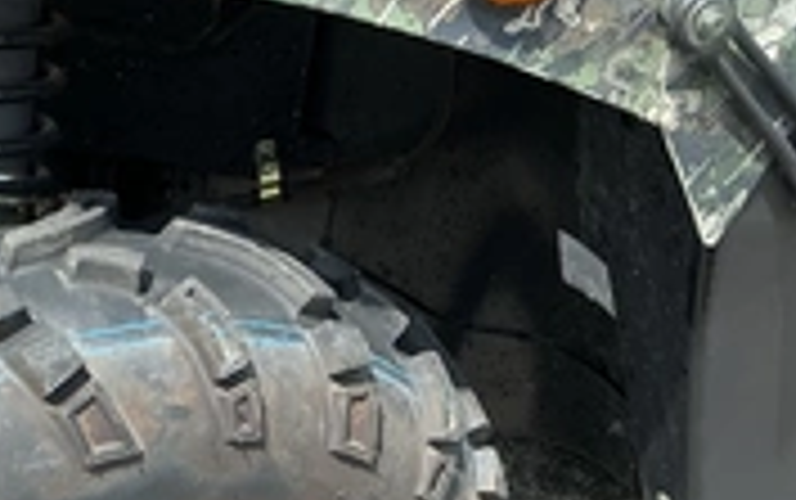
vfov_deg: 18.3
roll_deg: -6.1
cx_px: 18
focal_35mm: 67
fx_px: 1455
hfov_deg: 28.8
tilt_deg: -43.6
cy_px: 626
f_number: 1.8
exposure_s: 1/749
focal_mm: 3
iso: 25
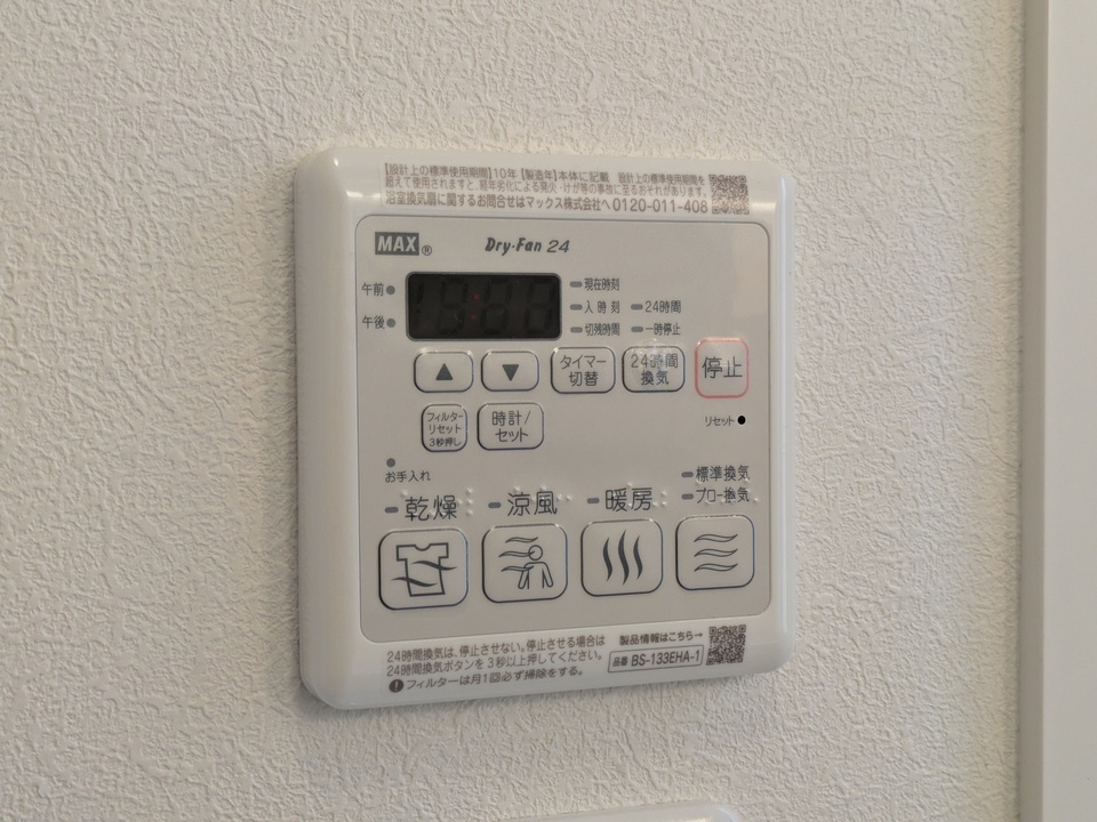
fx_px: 1616
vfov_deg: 28.6
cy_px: 411
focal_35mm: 51
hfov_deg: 37.5
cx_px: 548
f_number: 1.89
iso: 222
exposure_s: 1/120
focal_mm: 5.43
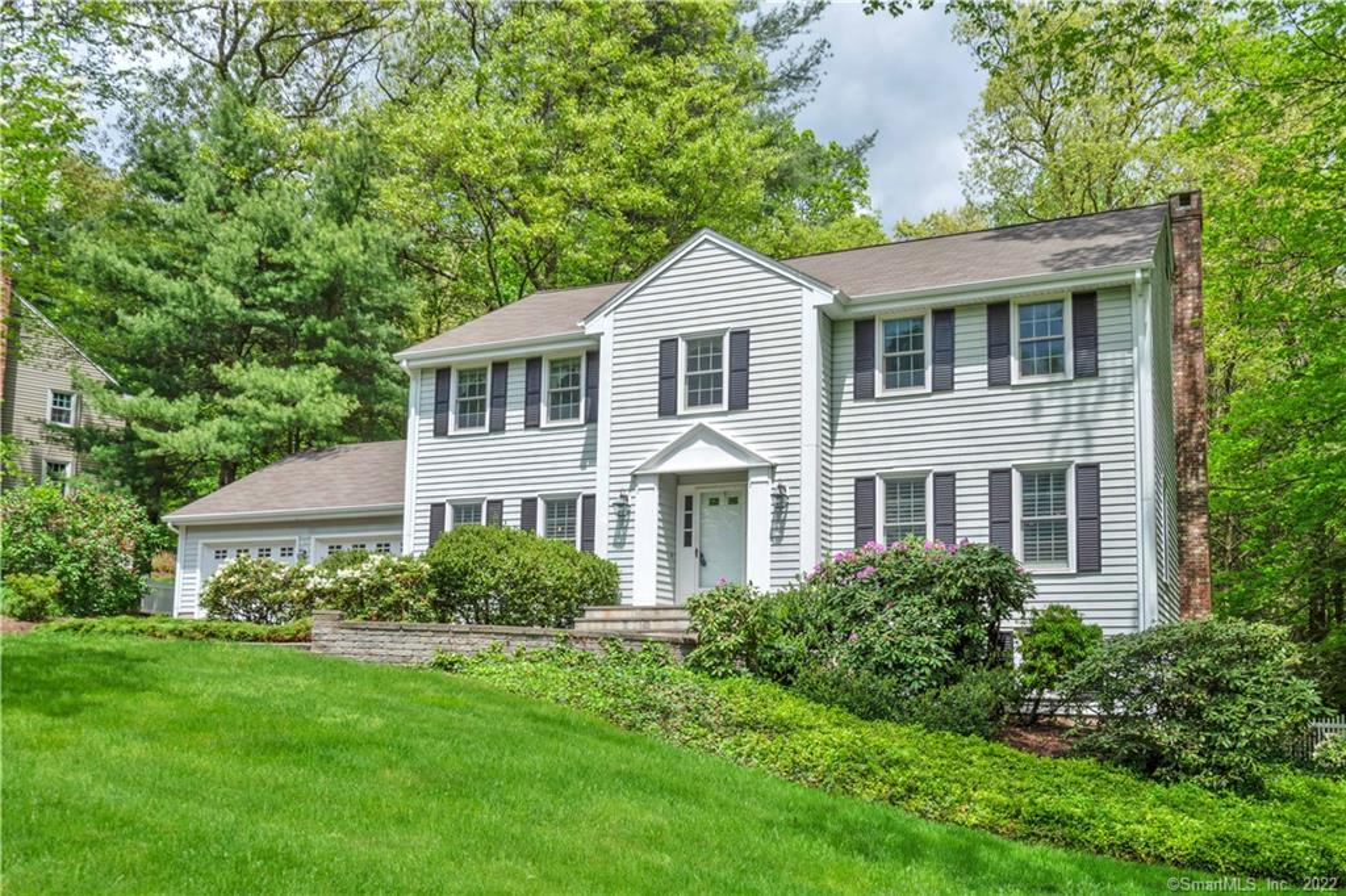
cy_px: 448
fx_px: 1159
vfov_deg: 42.3
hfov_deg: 60.3
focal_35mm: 31
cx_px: 673
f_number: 11
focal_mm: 31
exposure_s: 1/125
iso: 100
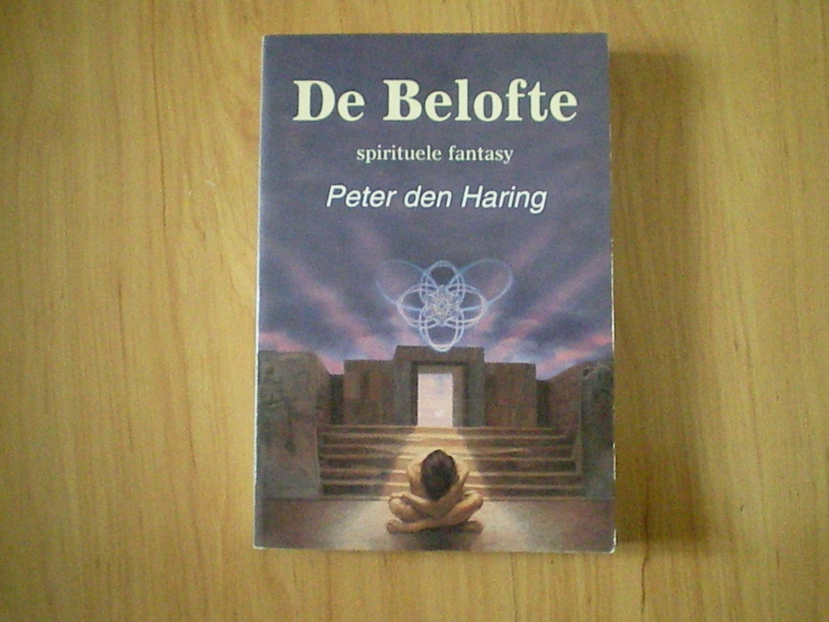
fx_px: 910
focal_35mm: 38
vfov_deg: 37.7
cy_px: 311
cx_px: 414
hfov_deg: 49.0
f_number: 3.1
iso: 1800
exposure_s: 1/64.5
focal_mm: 6.3
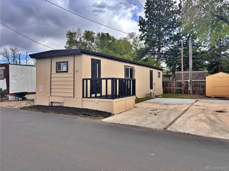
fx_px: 172
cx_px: 114
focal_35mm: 26
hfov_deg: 67.3
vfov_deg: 53.1
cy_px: 86
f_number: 1.6
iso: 50
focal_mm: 5.96
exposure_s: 1/1103
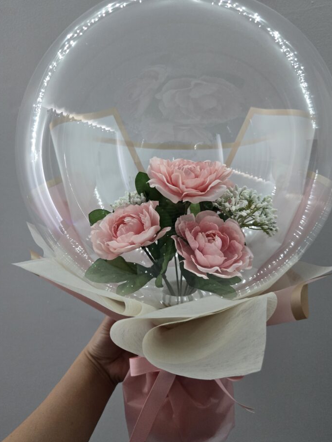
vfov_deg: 67.3
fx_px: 333
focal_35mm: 26
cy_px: 211
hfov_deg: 52.9
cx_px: 183
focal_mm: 5.4
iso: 640
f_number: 1.8
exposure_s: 1/60
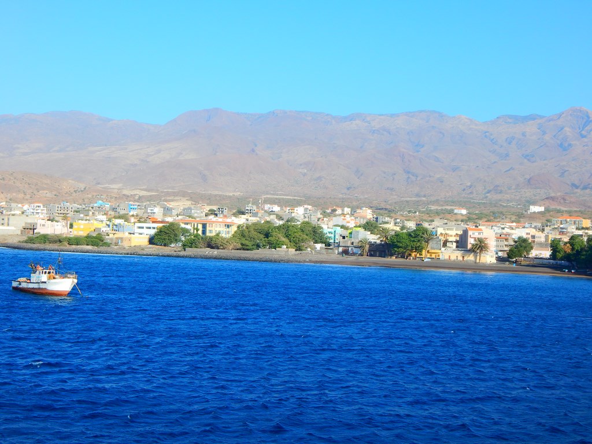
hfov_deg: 35.5
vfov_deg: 27.0
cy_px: 222
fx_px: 924
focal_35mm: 54
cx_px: 296
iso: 125
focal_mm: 9.7
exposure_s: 1/800
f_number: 3.8
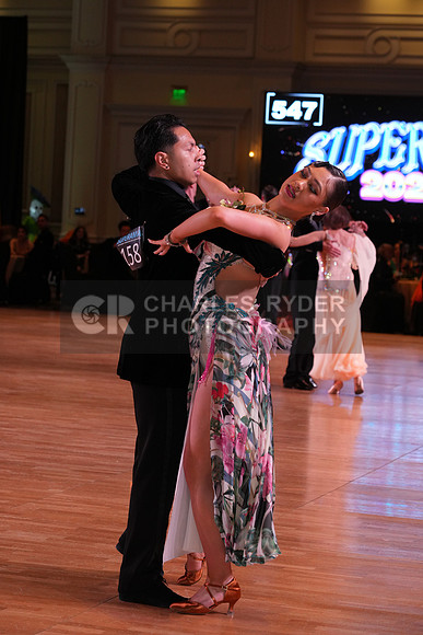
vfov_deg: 19.5
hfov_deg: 13.0
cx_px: 212
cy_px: 318
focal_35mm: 105
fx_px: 1849
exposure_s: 1/250
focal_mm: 105
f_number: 6.3
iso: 2000
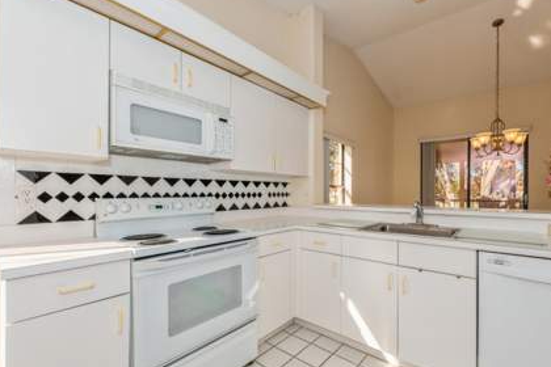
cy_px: 191
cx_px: 308
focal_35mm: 16
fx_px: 245
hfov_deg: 96.3
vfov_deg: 73.7
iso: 160
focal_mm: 14
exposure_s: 1/40
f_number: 8
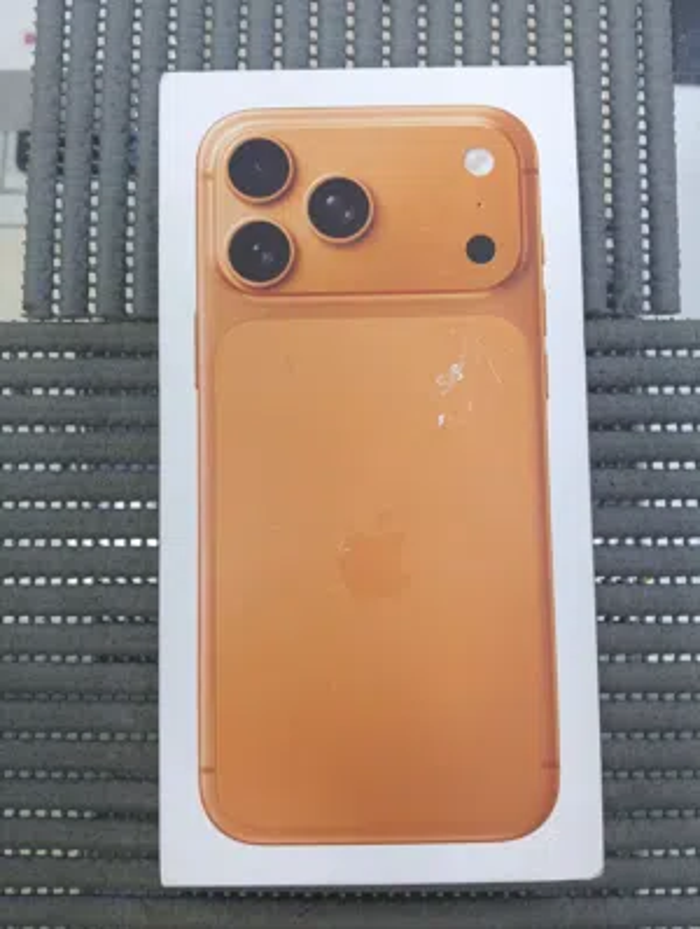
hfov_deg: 51.5
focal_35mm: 27
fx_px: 726
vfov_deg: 65.2
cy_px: 464
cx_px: 350
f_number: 1.8
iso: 125
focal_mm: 3.98
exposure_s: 1/100
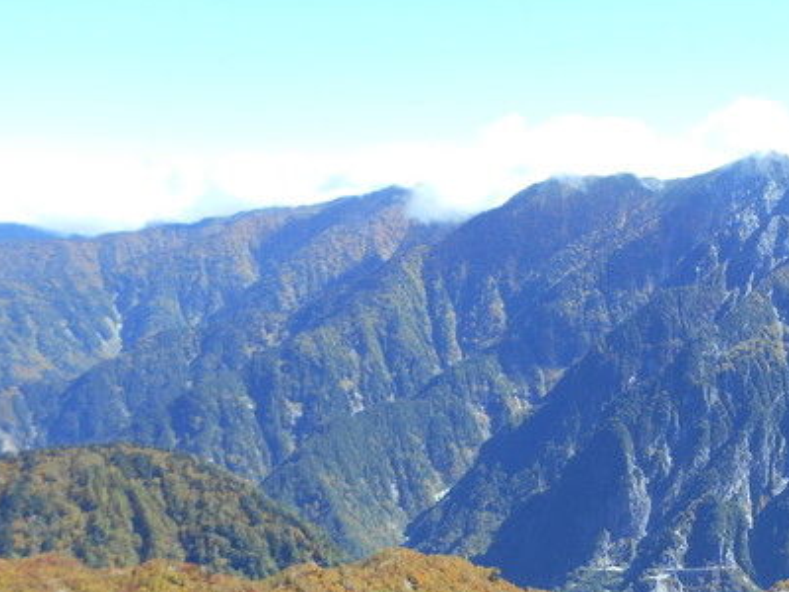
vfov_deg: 26.1
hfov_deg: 34.0
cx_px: 723
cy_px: 593
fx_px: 1208
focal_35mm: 53
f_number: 3.4
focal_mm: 4.7
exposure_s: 1/320
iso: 80
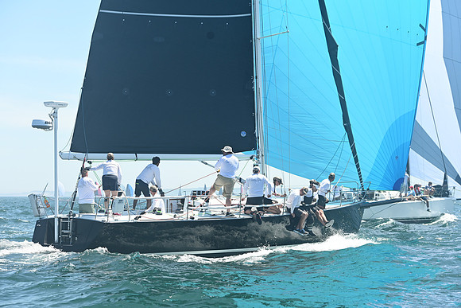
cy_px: 154
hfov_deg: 21.5
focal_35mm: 95
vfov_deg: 14.4
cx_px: 230
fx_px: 1217
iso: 320
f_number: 5.6
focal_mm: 95
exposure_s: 1/1000
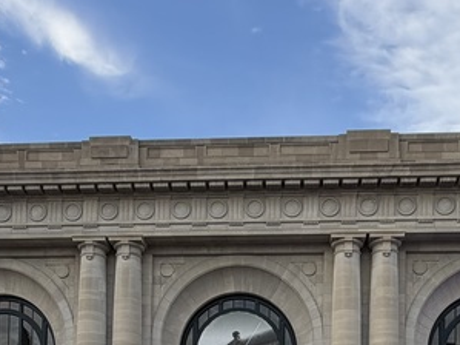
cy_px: 468
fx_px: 638
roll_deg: -0.6
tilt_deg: +2.4
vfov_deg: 25.3
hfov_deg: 39.6
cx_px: 252
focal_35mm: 48
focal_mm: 2.22
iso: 64
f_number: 2.2
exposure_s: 1/502
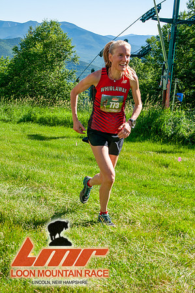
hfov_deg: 26.4
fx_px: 415
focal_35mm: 51
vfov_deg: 38.9
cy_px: 146
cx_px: 98
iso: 200
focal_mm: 34
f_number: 8
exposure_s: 1/400
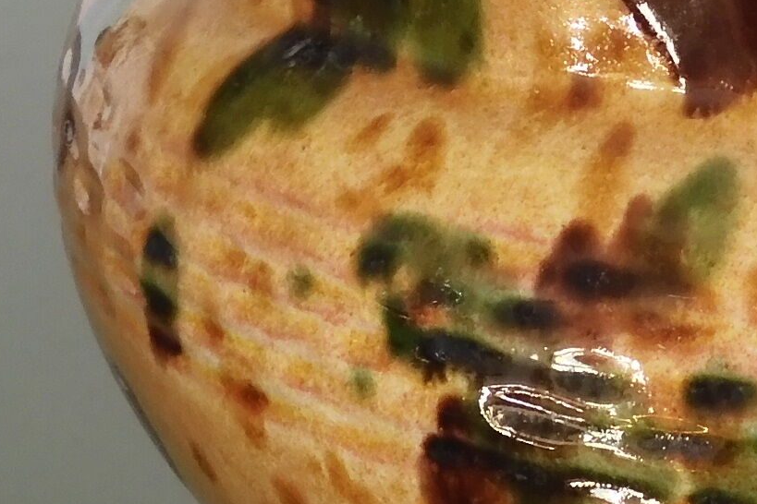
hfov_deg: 11.5
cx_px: 1029
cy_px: 179
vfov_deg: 7.9
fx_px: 3659
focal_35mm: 174
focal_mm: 7.5
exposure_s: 1/30
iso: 280
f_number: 4
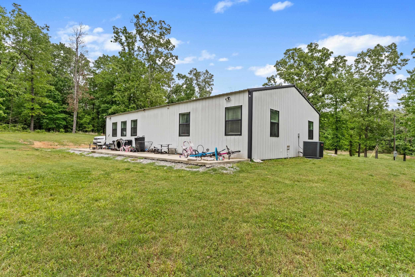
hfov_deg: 89.5
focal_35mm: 18
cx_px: 208
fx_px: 209
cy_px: 138
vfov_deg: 67.0
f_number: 9
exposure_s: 1/80
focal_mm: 12.1
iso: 200
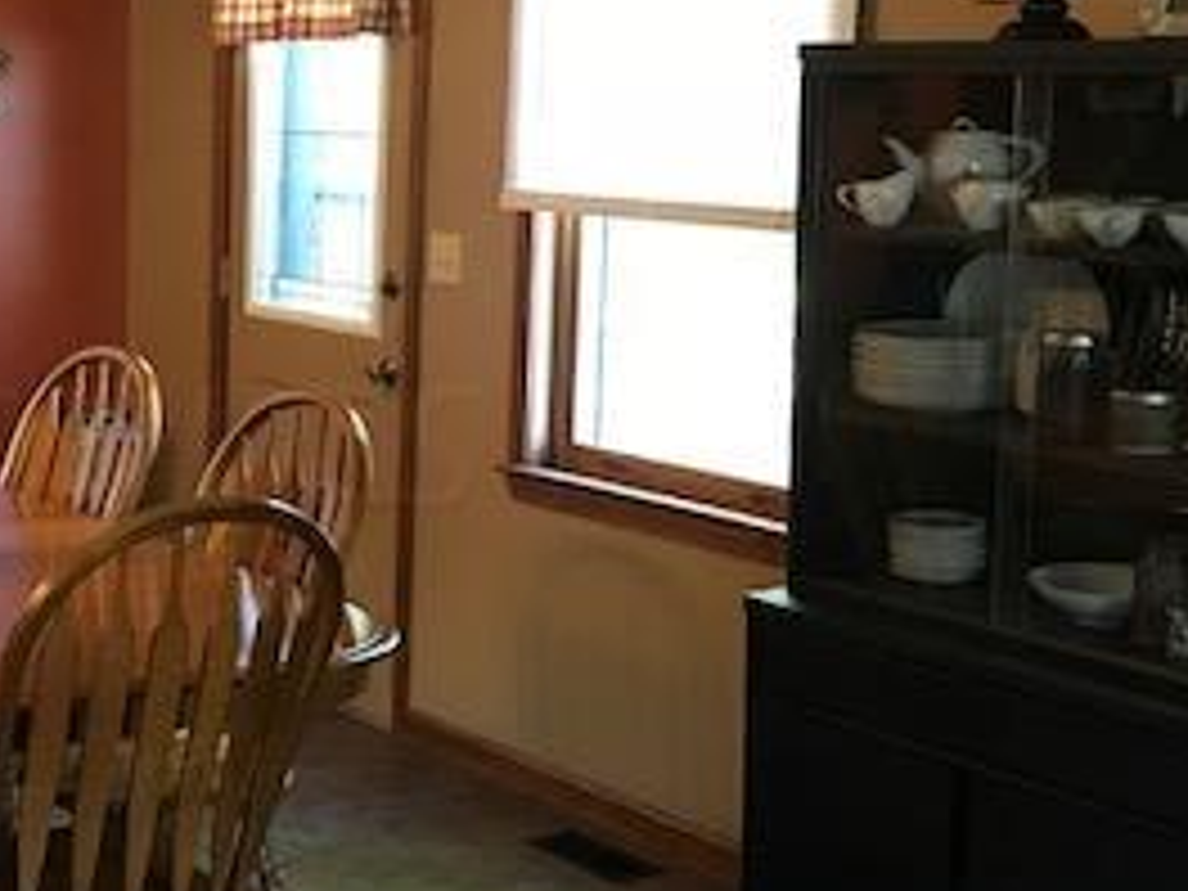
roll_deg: -0.9
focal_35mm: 68
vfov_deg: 21.6
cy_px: 446
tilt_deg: -8.1
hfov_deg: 27.8
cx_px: 194
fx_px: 2334
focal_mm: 3.99
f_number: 1.8
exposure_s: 1/15
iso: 80
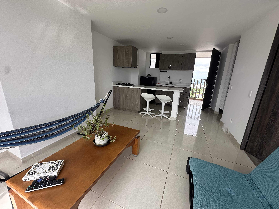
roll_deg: -2.6
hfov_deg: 102.1
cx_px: 140
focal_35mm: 14
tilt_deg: -14.3
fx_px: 113
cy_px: 104
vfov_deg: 85.7
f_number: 2.2
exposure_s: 1/249
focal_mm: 2.22
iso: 40
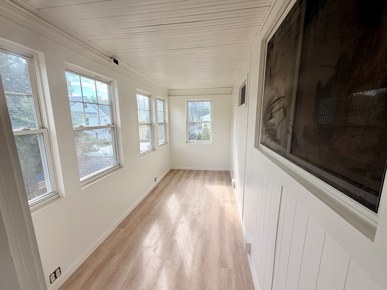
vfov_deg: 85.7
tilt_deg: -10.3
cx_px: 194
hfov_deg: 102.1
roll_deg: +0.7
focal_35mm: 14
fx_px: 157
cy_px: 145
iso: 40
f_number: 2.2
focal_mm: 2.22
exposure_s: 1/189
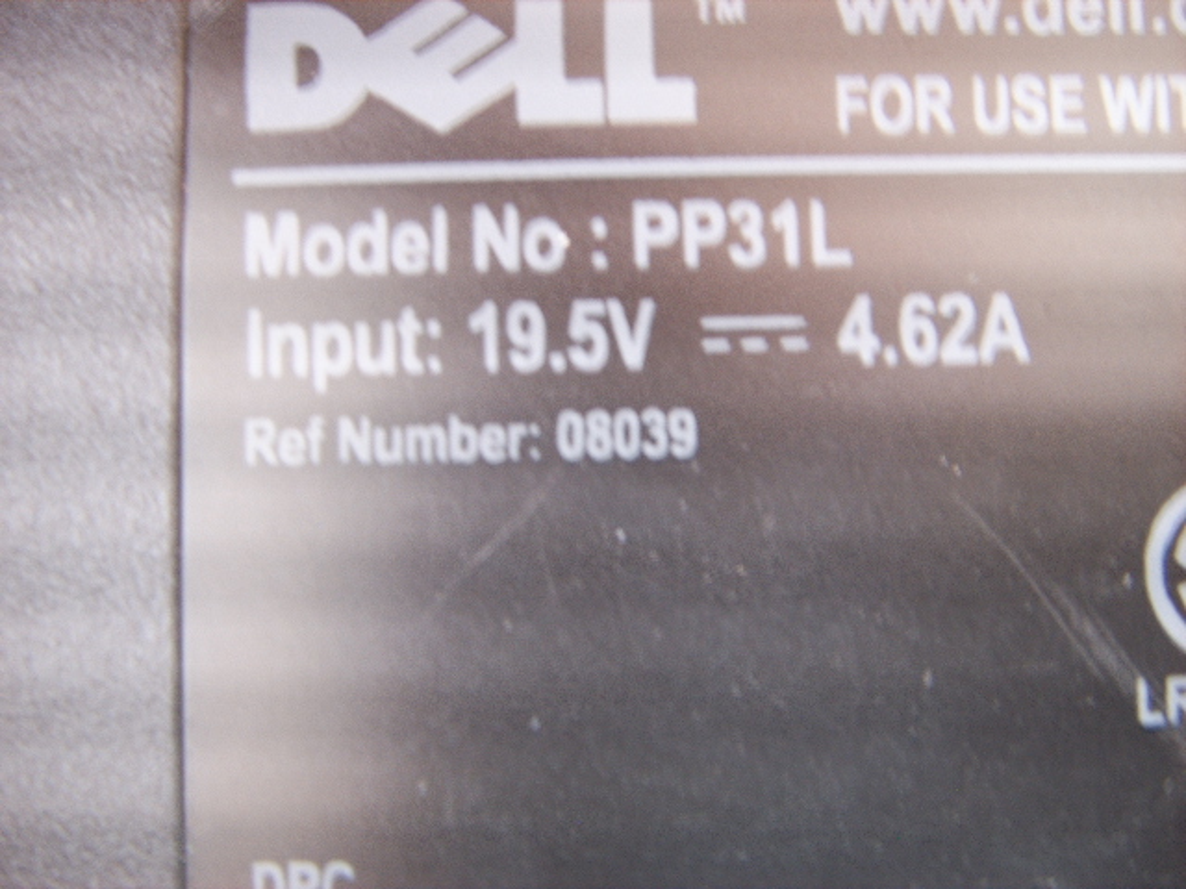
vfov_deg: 36.8
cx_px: 593
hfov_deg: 47.9
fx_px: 1336
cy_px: 444
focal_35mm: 39
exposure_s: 1/2
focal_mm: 6.6
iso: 63
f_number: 3.5
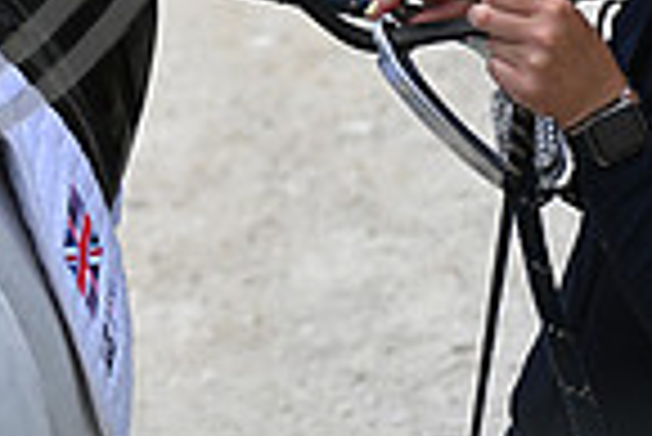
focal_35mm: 802
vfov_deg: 1.7
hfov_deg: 2.6
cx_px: -288
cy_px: -326
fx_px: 14539
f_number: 4.5
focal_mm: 200
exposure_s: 1/1600
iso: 280
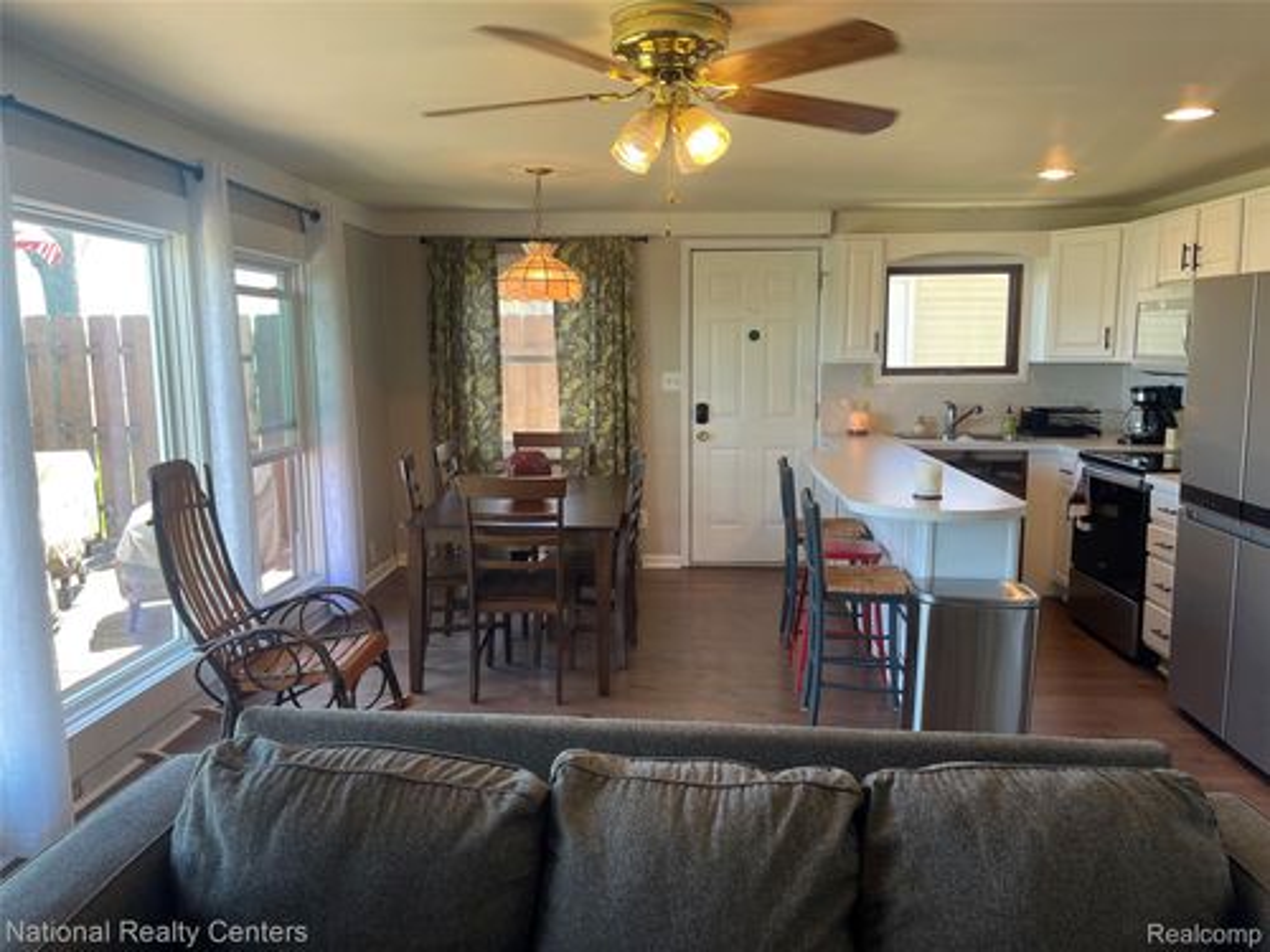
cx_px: 635
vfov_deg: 54.9
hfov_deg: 69.4
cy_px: 476
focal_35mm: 25
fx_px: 917
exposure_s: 1/120
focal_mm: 5.1
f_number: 1.6
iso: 80
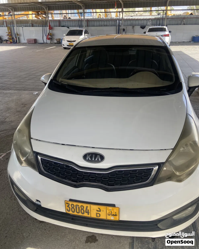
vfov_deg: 62.1
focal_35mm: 28
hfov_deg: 51.5
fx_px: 206
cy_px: 113
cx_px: 96
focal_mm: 4.25
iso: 32
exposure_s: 1/444
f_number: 1.8
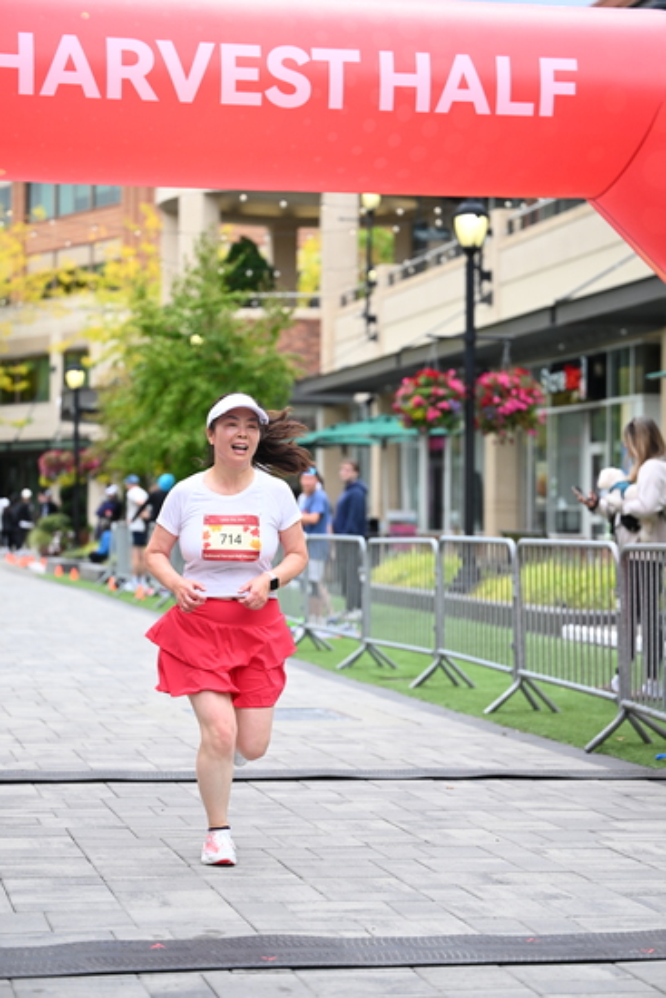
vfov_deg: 25.1
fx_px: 2246
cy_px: 499
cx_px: 333
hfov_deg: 16.9
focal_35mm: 81
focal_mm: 81
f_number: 2.8
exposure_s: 1/2000
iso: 640
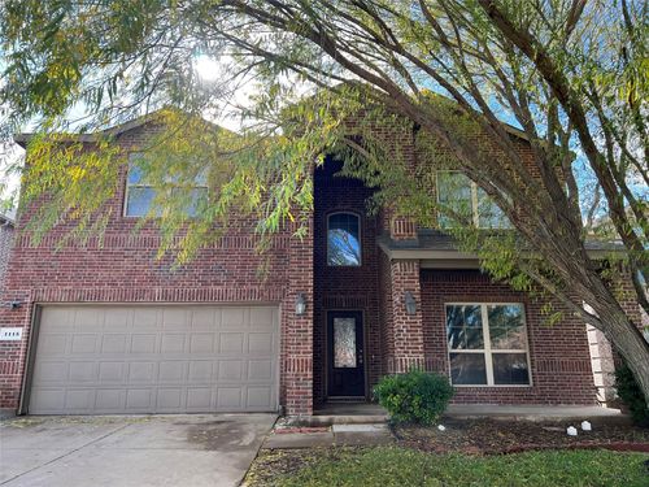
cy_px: 244
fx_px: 487
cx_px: 324
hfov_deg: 67.3
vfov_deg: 53.1
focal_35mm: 26
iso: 50
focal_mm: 5.7
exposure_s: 1/846
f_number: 1.5
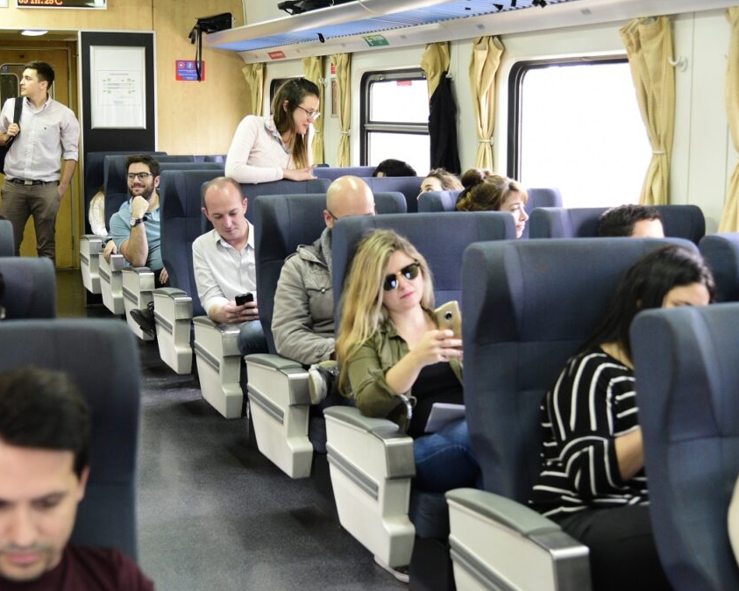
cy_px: 296
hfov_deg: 33.0
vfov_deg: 26.7
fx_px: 1246
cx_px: 312
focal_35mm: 57
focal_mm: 50
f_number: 4
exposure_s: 1/50
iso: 3200
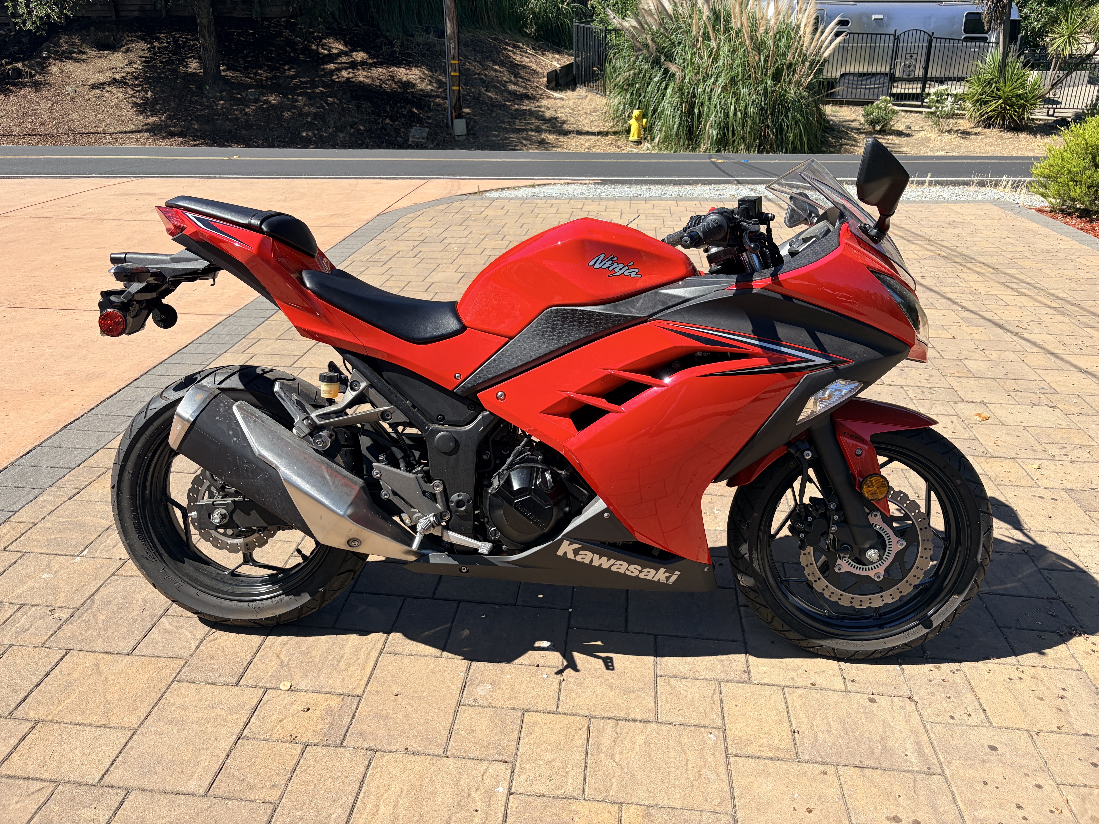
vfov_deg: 53.1
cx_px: 550
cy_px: 412
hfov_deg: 67.3
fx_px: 825
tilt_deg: -21.2
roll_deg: +0.1
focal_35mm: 26
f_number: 1.6
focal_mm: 5.96
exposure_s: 1/2451
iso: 50
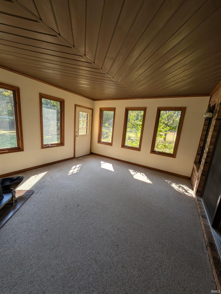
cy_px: 147
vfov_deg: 110.5
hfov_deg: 94.6
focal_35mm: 12
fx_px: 102
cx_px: 110
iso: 59
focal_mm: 2.02
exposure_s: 1/258
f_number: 1.7
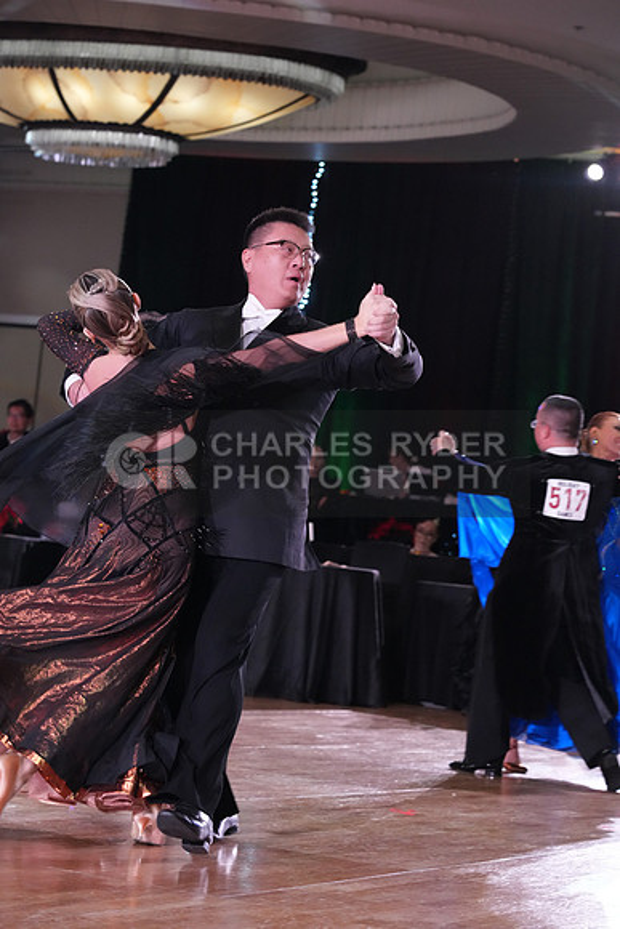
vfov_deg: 19.5
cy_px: 464
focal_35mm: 105
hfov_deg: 13.0
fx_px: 2711
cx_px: 310
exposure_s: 1/320
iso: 5000
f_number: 5.6
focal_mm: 105
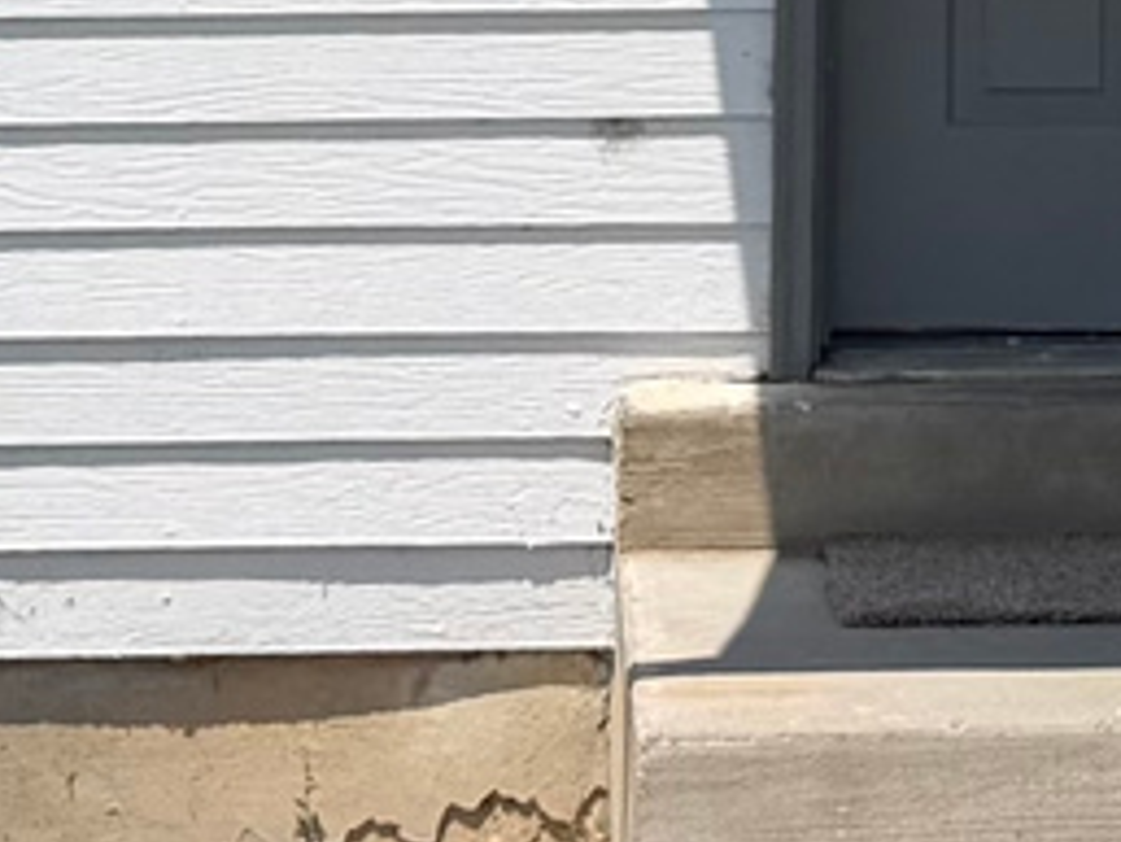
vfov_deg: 7.3
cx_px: 1147
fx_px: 6188
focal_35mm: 191
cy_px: -1147
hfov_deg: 10.3
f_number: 1.78
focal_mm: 6.76
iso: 80
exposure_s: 1/8130
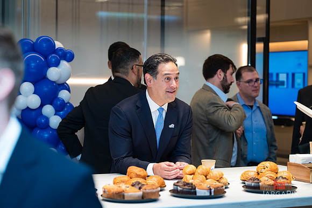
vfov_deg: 15.0
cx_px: 156
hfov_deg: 22.3
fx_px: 791
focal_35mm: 91
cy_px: 104
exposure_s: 1/160
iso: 800
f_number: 3.2
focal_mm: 88
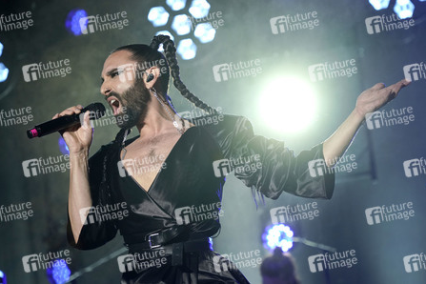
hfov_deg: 17.8
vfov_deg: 11.9
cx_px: 212
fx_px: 1361
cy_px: 142
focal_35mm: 115
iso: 2000
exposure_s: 1/250
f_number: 5
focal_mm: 114
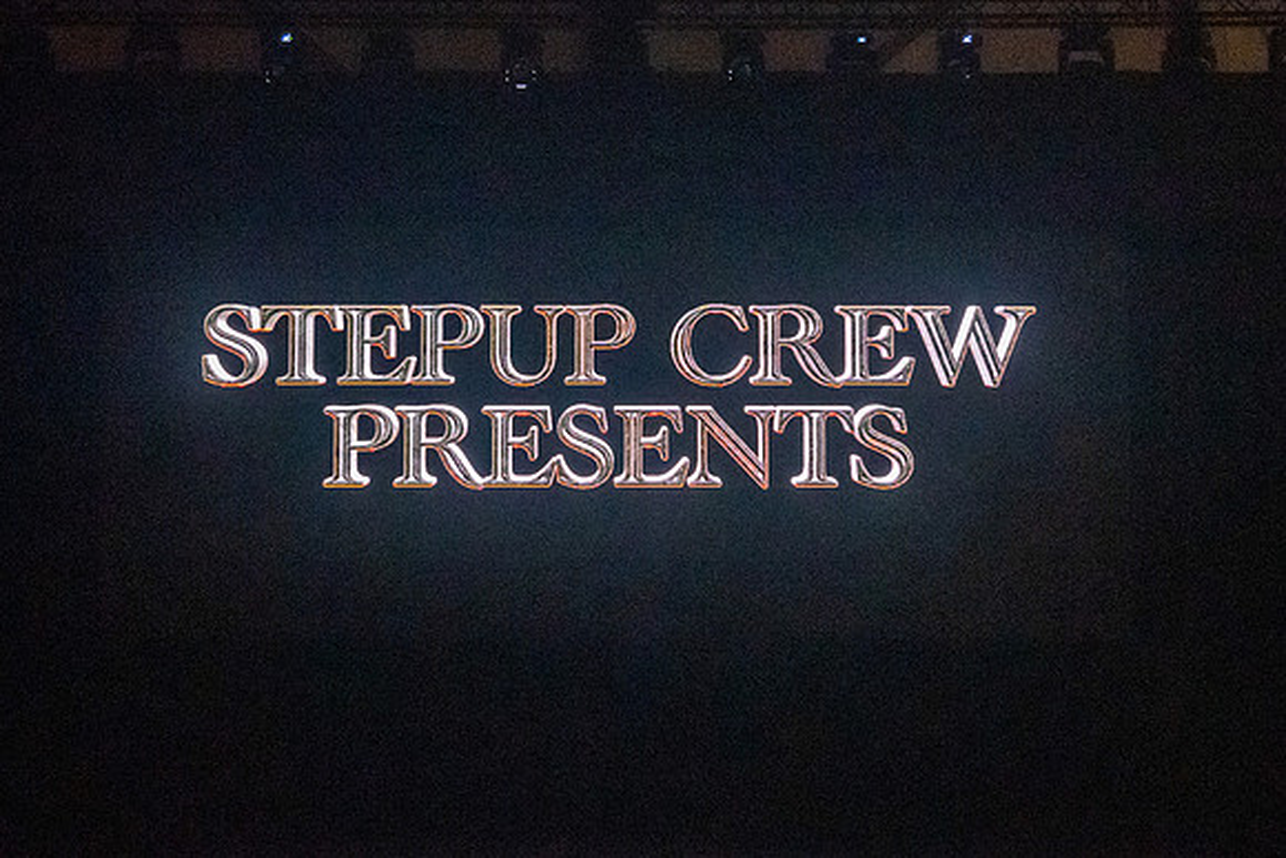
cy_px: 424
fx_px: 2260
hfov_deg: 31.8
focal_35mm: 63
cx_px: 651
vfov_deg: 21.5
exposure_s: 1/100
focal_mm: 33
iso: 25600
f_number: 4
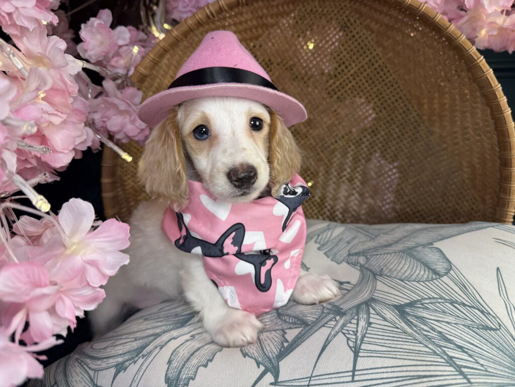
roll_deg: -1.1
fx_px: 357
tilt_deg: -2.6
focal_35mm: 24
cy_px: 194
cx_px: 258
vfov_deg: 56.8
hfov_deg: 71.6
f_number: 1.78
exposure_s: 1/202
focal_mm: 6.76
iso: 64
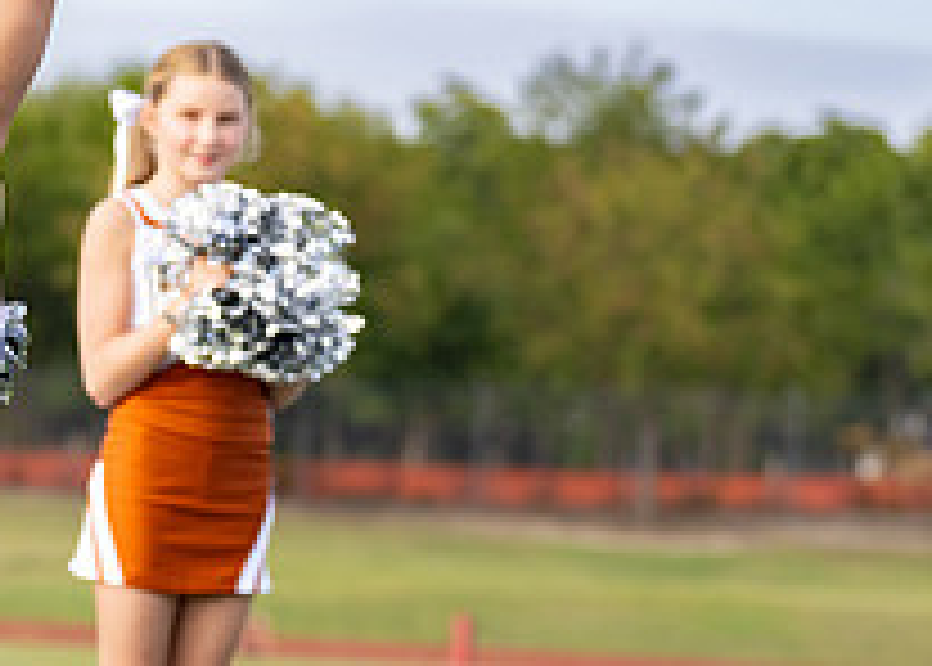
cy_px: 599
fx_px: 7599
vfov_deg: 5.0
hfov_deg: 7.0
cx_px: -286
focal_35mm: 287
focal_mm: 84
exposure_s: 1/2500
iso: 400
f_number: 2.8
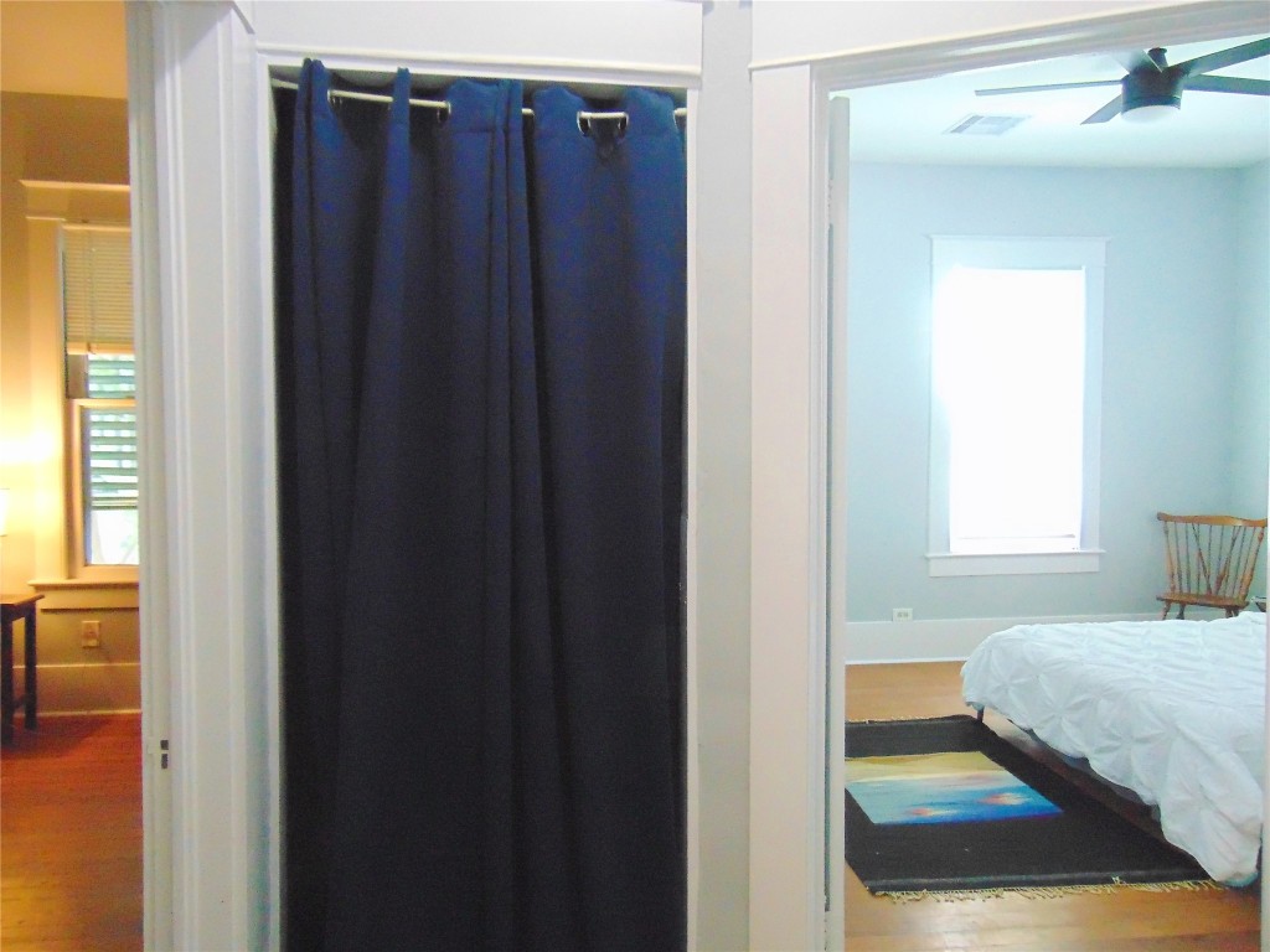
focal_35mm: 25
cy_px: 476
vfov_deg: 54.9
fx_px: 917
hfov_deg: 69.4
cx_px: 635
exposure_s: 1/40
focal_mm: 4.5
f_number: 3
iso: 800
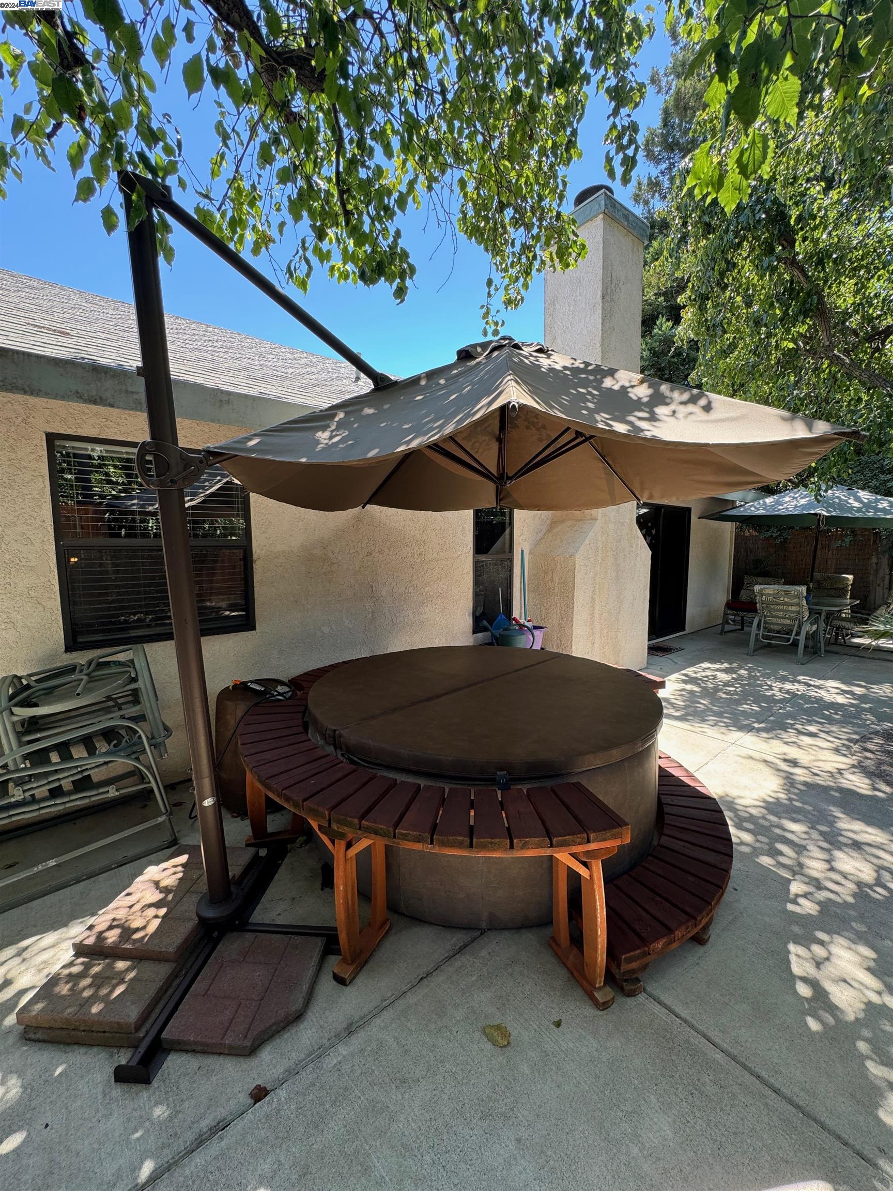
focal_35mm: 14
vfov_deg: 102.1
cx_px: 446
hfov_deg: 85.7
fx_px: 482
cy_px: 596
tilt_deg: -6.2
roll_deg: +0.4
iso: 40
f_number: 2.2
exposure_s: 1/115
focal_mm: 2.22
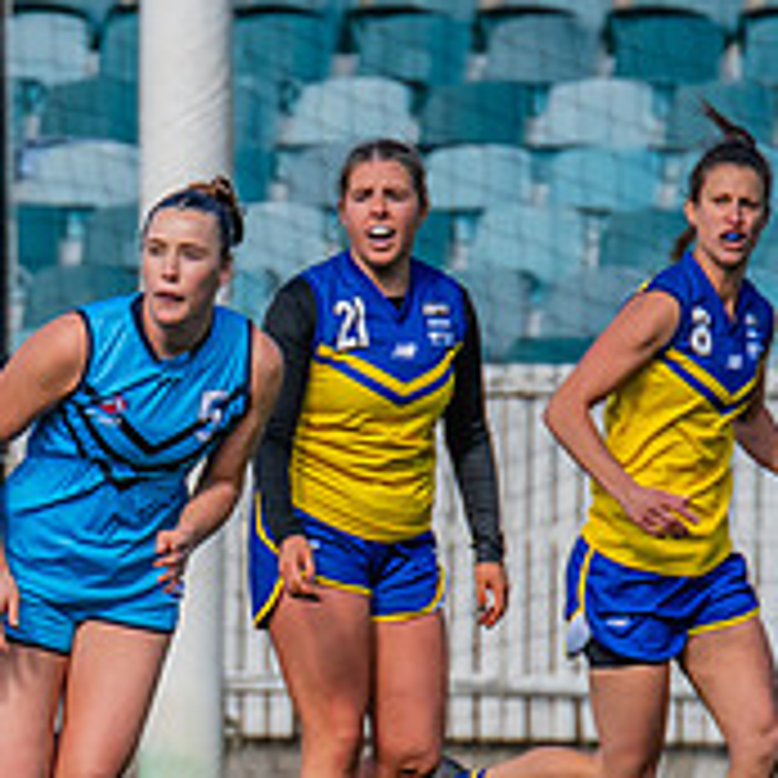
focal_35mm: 1580
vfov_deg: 1.1
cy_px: 530
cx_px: -867
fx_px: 40176
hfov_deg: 1.1
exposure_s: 1/1250
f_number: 9
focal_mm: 420
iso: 800
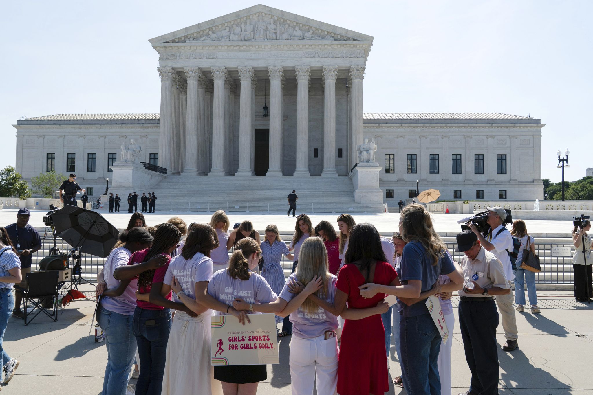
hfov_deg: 73.7
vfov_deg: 53.1
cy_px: 198
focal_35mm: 24
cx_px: 296
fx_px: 395
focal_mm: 24
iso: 100
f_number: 6.3
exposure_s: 1/1000
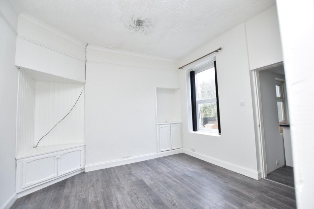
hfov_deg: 100.4
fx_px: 131
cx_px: 157
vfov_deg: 77.3
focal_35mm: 15
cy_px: 104
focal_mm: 10
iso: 100
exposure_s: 1/8
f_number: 3.5
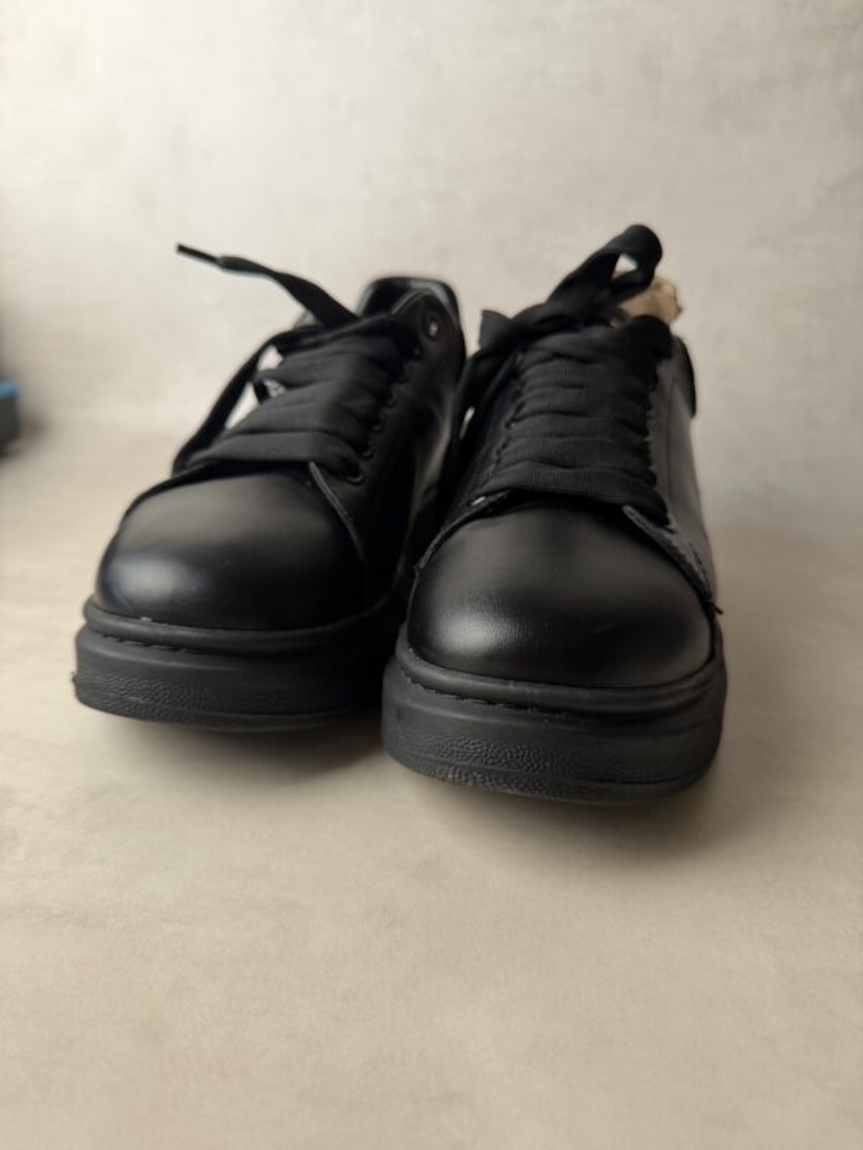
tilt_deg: -19.7
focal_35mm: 24
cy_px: 575
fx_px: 798
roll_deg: -1.9
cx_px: 432
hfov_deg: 56.8
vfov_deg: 71.6
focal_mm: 6.76
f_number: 1.78
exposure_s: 1/100
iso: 125
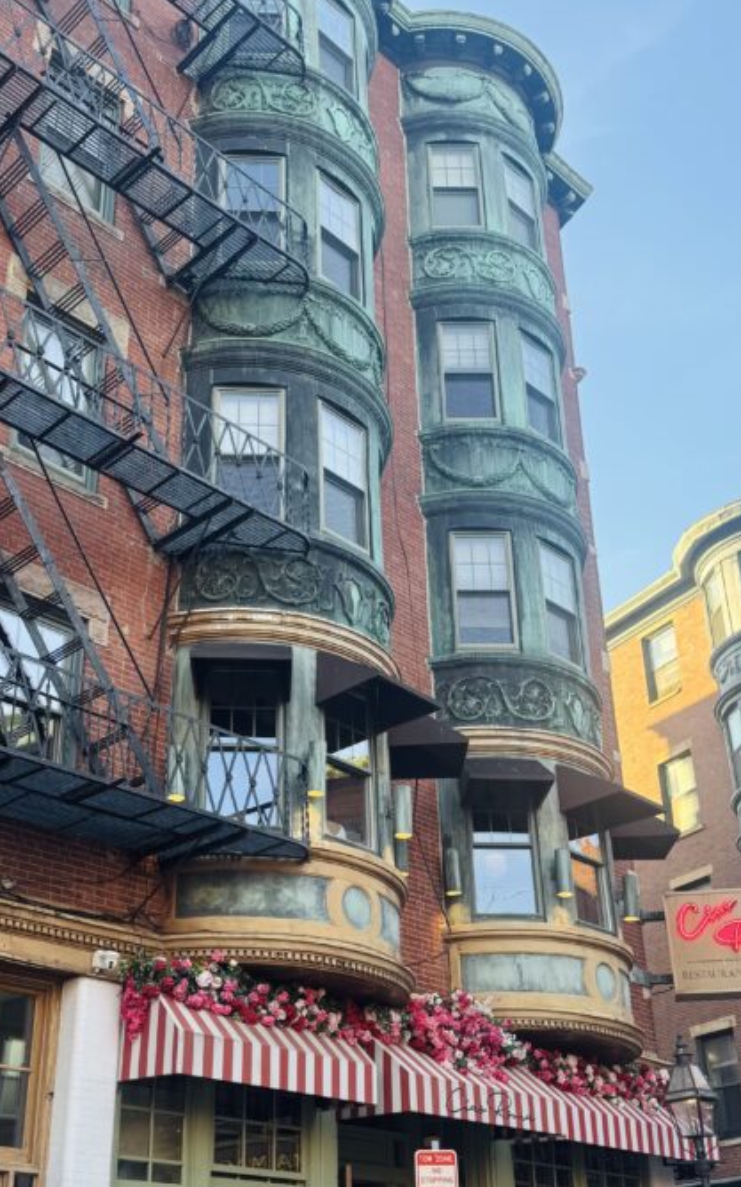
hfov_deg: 32.6
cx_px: 284
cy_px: 705
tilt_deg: +25.1
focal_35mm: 39
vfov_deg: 50.1
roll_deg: -0.2
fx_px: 1261
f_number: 1.78
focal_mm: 6.76
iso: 80
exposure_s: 1/349
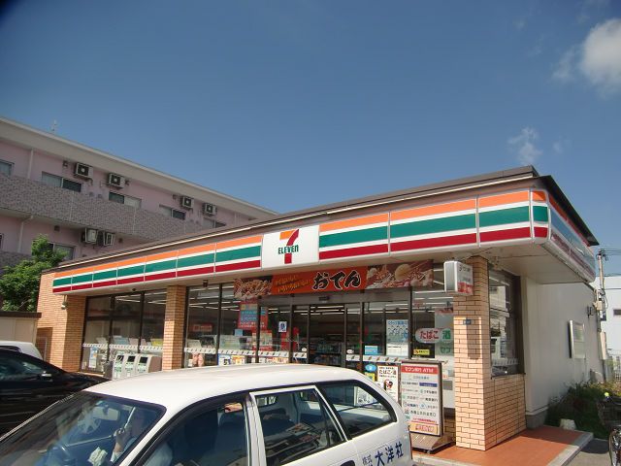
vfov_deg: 56.8
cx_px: 310
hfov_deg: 71.6
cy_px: 233
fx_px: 431
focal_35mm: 24
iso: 64
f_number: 7.5
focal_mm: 4.3
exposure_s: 1/250
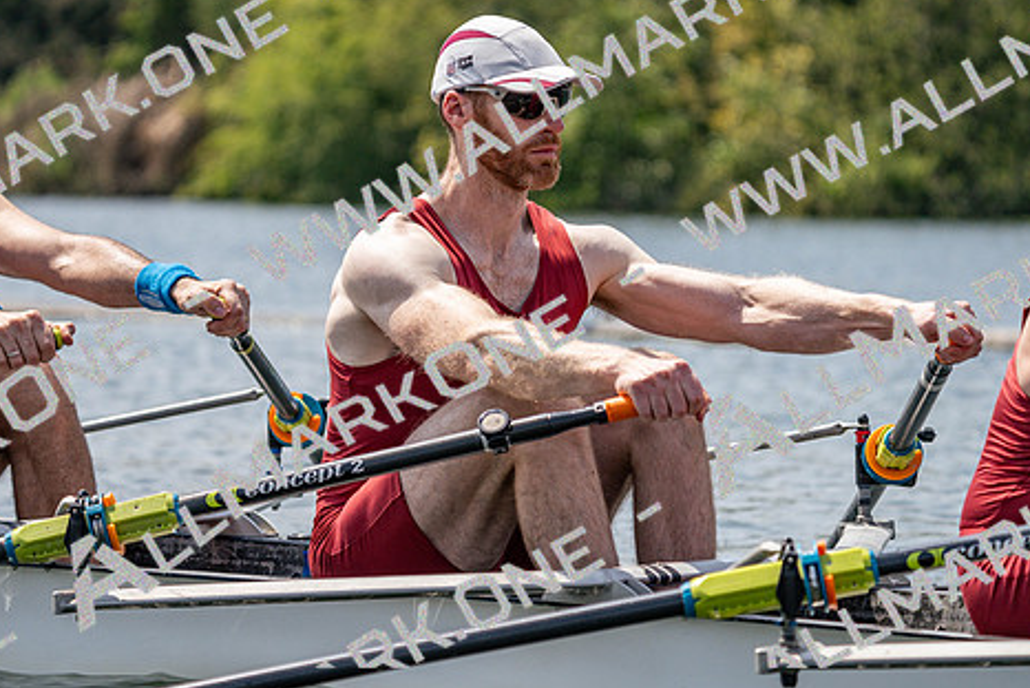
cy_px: 289
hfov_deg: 8.3
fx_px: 7126
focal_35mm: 249
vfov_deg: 5.5
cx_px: 519
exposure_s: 1/1600
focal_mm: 200
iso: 200
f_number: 5.6
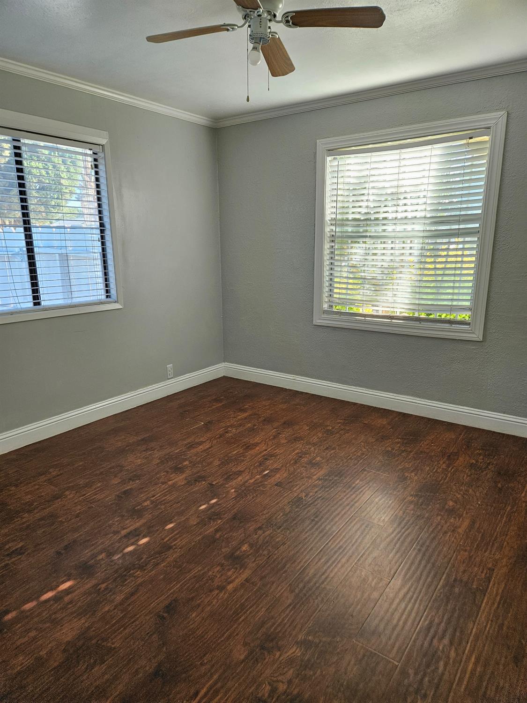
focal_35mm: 23
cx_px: 264
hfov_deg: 58.9
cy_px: 352
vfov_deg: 73.9
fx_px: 467
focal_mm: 5.4
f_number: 1.8
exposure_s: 1/120
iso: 100
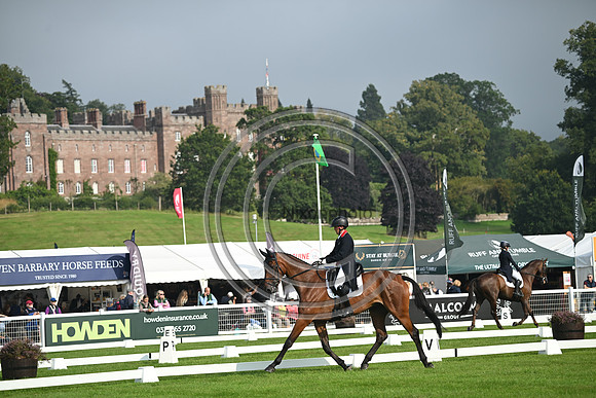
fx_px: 2898
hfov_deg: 11.7
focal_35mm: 175
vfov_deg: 7.9
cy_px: 199
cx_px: 298
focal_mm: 175
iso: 220
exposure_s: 1/1250
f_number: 4.8
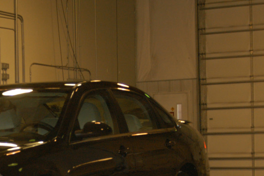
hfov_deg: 15.0
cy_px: 184
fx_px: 984
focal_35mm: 134
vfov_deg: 10.1
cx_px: -10
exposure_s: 1/60
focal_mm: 35
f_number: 4.5
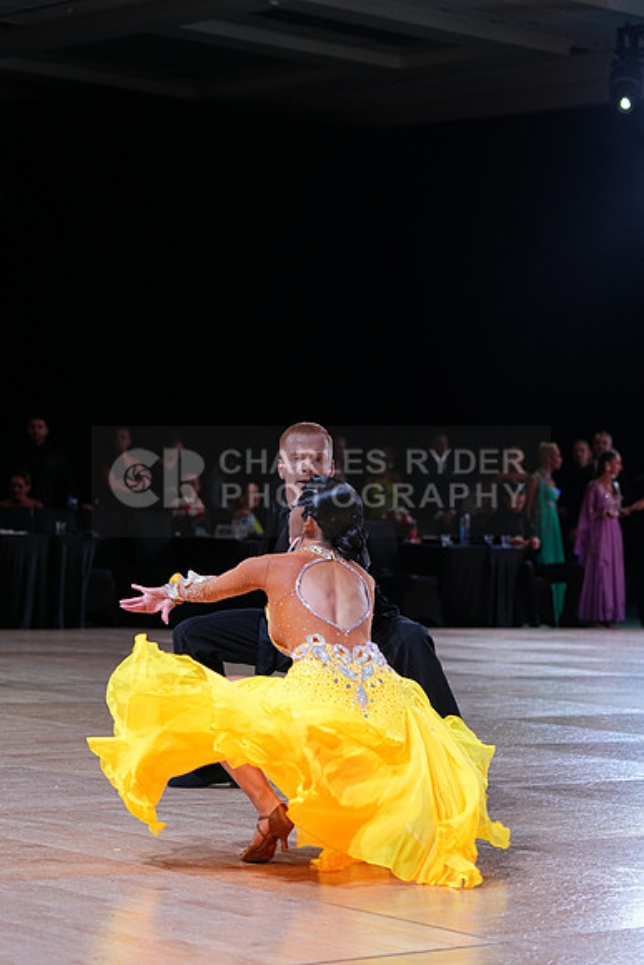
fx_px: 2440
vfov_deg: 22.4
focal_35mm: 91
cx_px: 322
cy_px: 482
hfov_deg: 15.0
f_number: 4
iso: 800
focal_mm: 91
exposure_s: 1/400
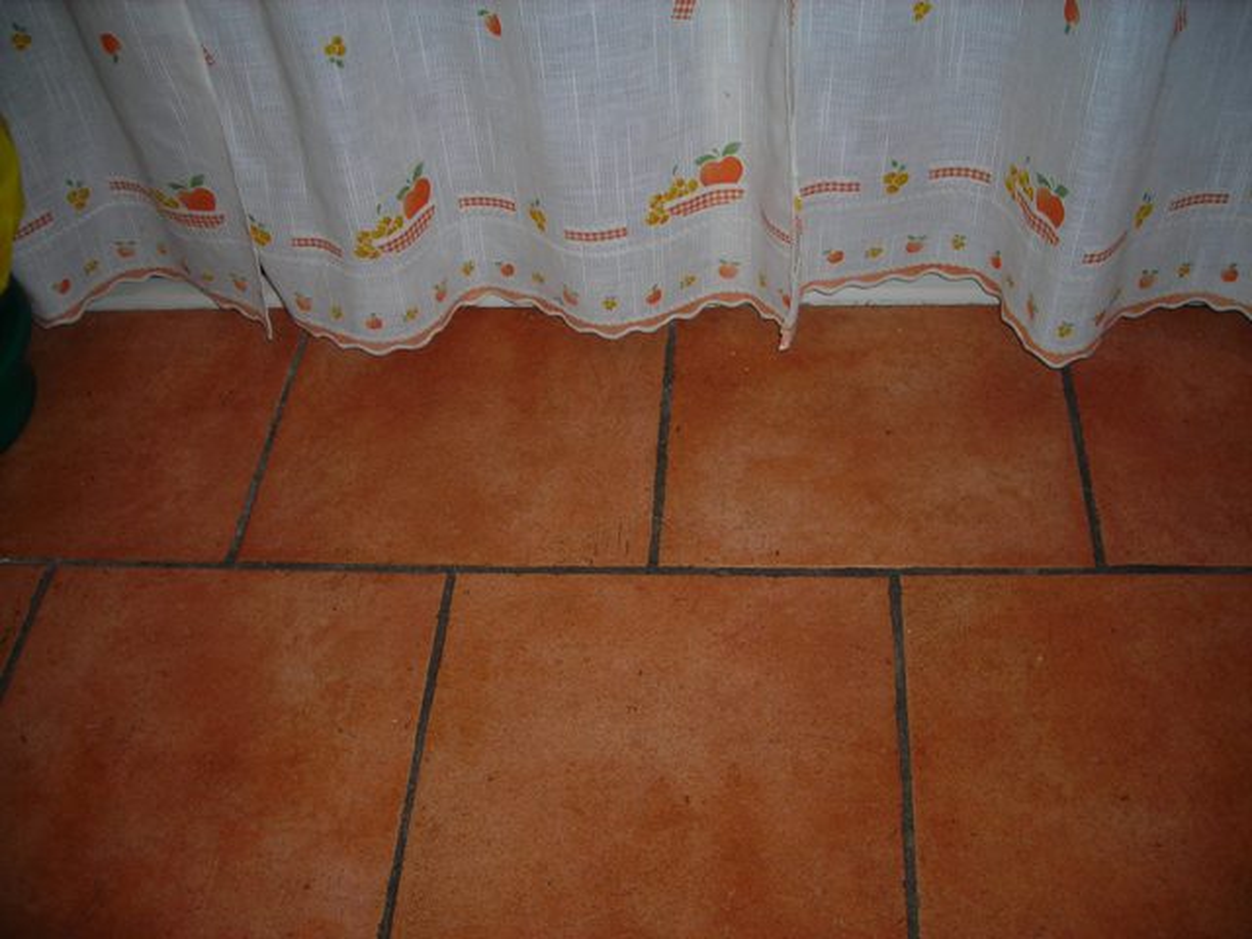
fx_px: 1374
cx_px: 626
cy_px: 470
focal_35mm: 38
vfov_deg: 37.7
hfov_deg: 49.0
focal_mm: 6.3
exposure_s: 1/60.1
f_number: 3.2
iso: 50
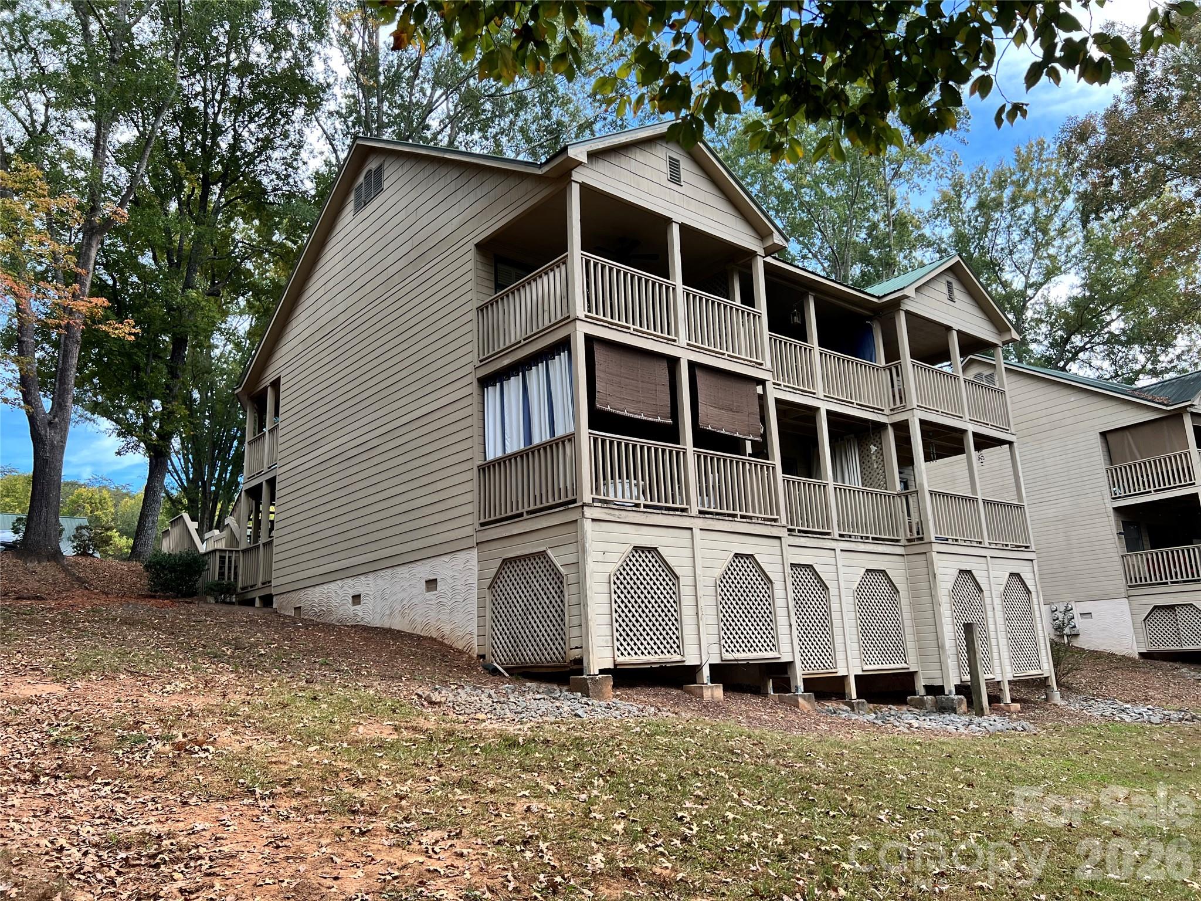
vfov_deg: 53.1
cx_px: 600
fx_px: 902
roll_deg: +3.2
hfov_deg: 67.3
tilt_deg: +13.2
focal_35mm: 26
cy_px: 450
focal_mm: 5.7
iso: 50
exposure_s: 1/509
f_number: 1.5
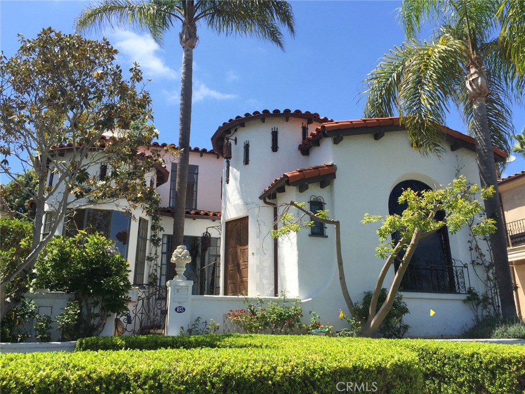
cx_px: 262
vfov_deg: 48.2
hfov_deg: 61.7
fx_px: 440
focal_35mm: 29
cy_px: 197
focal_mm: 4.15
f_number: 2.2
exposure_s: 1/1464
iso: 32
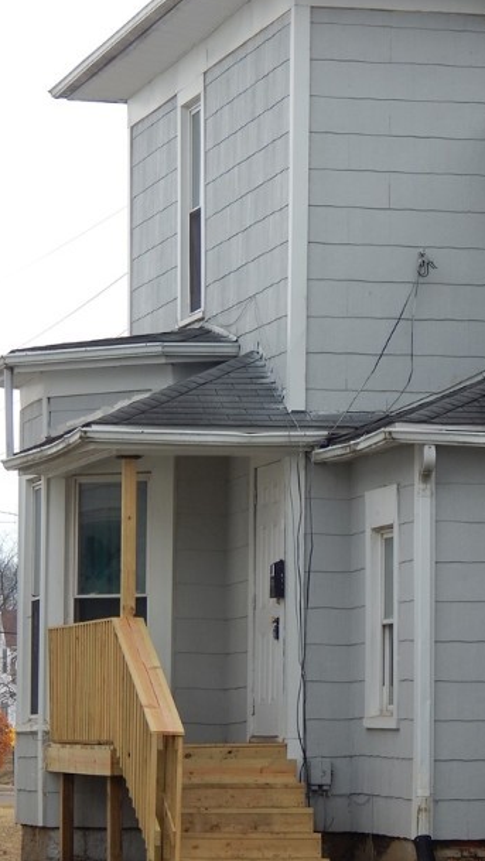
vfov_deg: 12.0
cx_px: 291
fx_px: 4111
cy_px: 434
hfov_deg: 6.8
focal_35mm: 180
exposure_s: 1/320
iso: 125
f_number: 4.8
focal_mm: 23.4
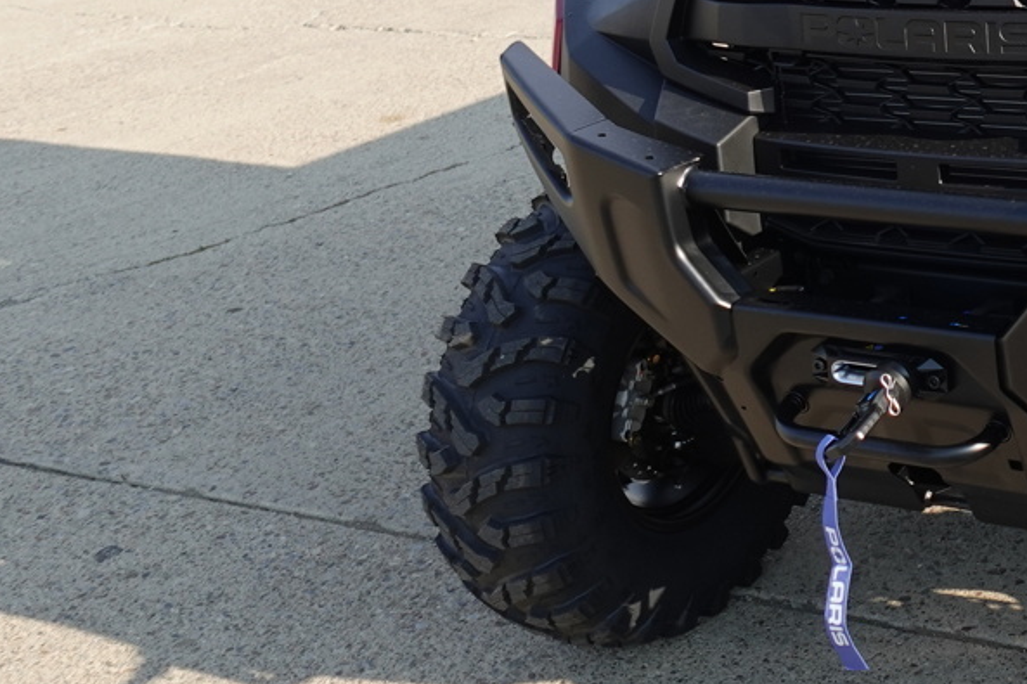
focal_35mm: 54
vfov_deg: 24.4
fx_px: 1540
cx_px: 1171
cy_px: 74
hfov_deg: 31.9
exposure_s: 1/1600
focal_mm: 7.6
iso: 125
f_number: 2
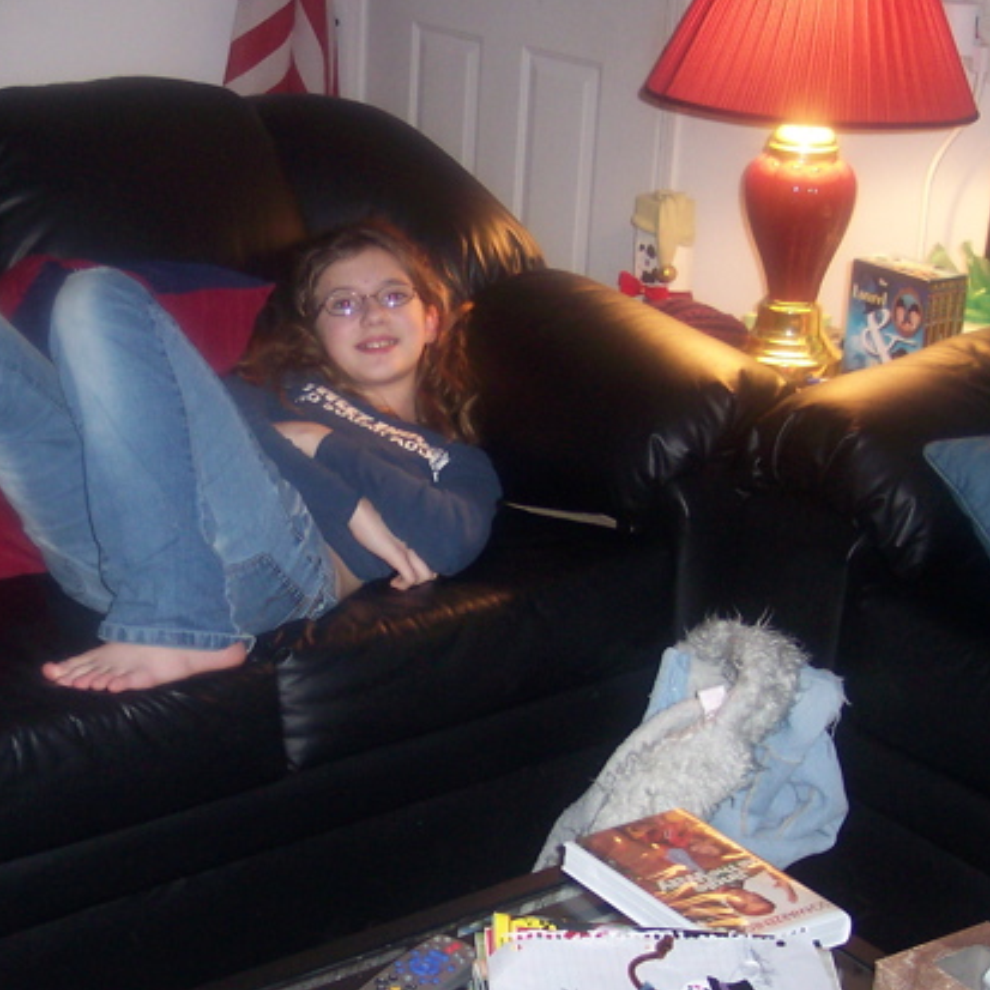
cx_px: 255
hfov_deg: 26.2
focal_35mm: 65
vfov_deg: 26.5
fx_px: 2103
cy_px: 538
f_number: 2.8
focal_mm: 8
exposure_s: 1/30
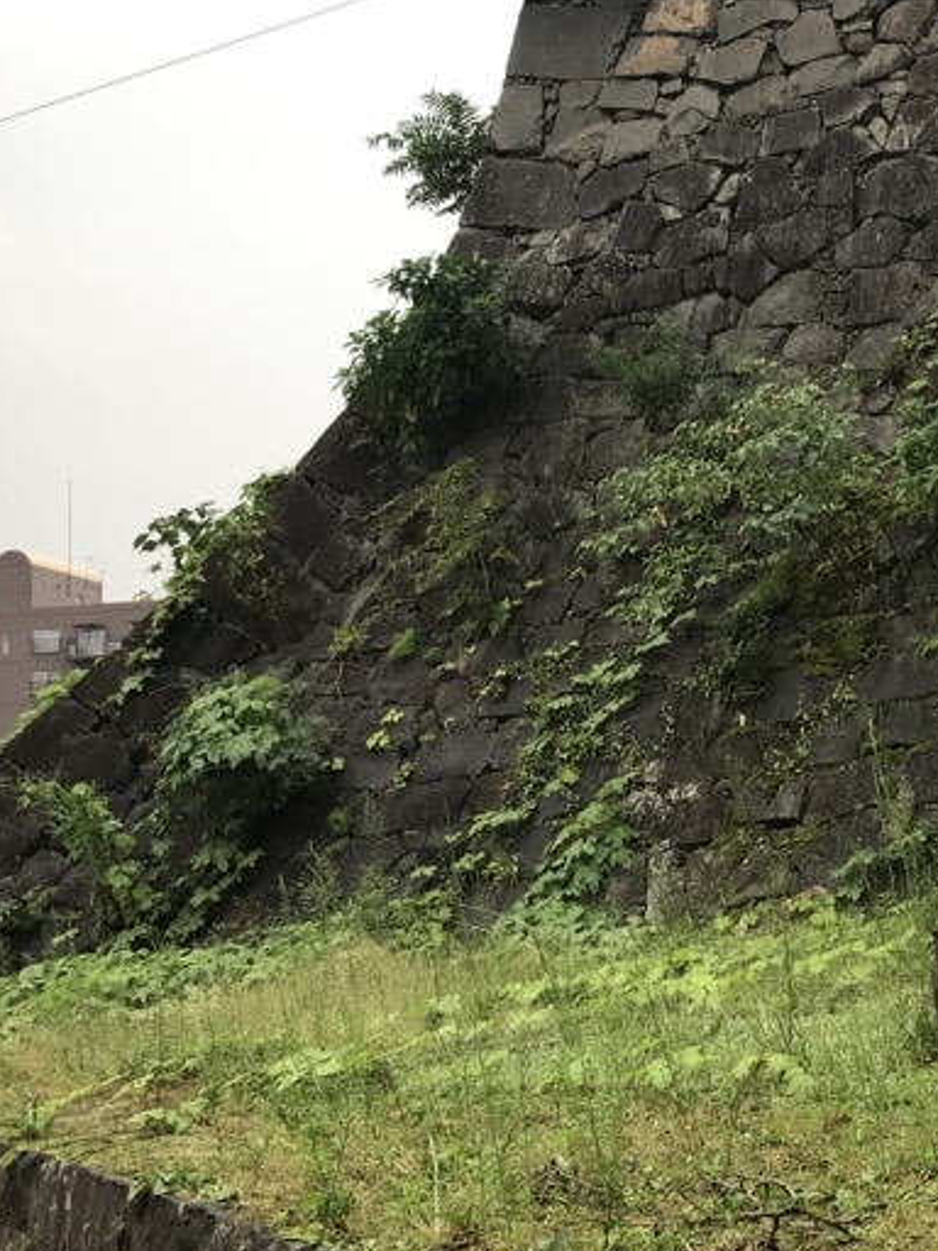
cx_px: 718
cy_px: 640
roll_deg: +2.5
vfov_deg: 34.3
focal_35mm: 56
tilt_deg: +8.8
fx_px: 2023
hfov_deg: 25.7
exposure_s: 1/120
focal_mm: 3.99
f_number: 1.8
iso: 25
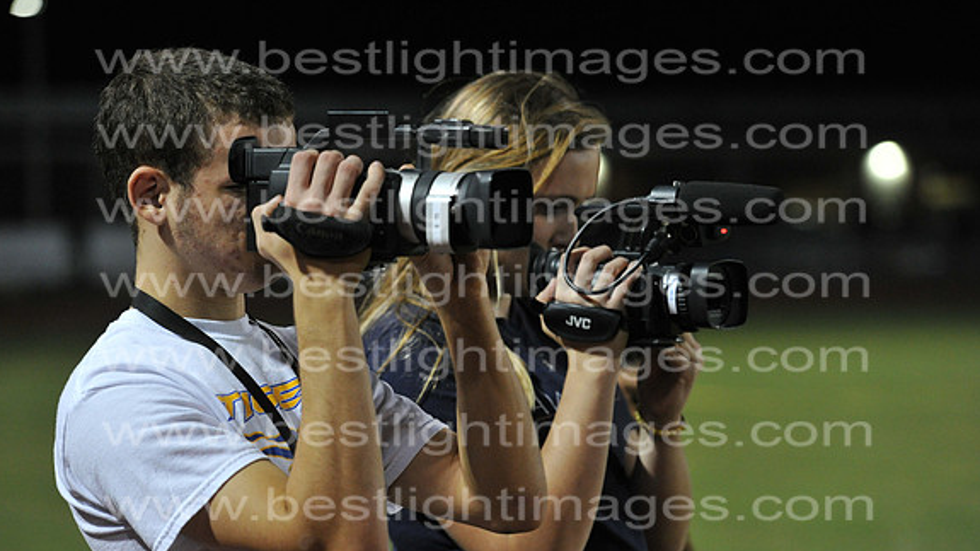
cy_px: 322
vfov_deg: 7.2
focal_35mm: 169
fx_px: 4390
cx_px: 487
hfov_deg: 12.7
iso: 5000
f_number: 4.5
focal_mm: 160
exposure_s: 1/200
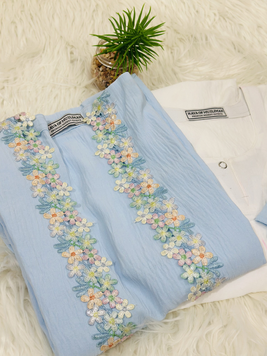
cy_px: 178
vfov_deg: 39.7
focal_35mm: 48
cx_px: 134
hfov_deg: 30.3
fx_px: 494
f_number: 1.78
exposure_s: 1/121
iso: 100
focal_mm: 6.86
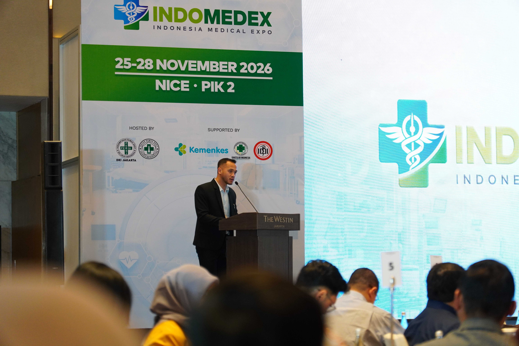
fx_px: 1514
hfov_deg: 19.5
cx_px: 260
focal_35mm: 105
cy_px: 173
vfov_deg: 13.0
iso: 1250
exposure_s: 1/125
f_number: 2.8
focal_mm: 70
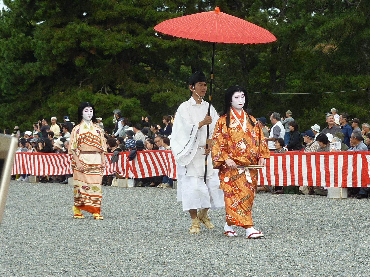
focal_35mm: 121
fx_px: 1293
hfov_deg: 16.3
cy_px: 138
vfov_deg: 12.2
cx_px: 185
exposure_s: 1/320
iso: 80
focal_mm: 11
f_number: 4.1
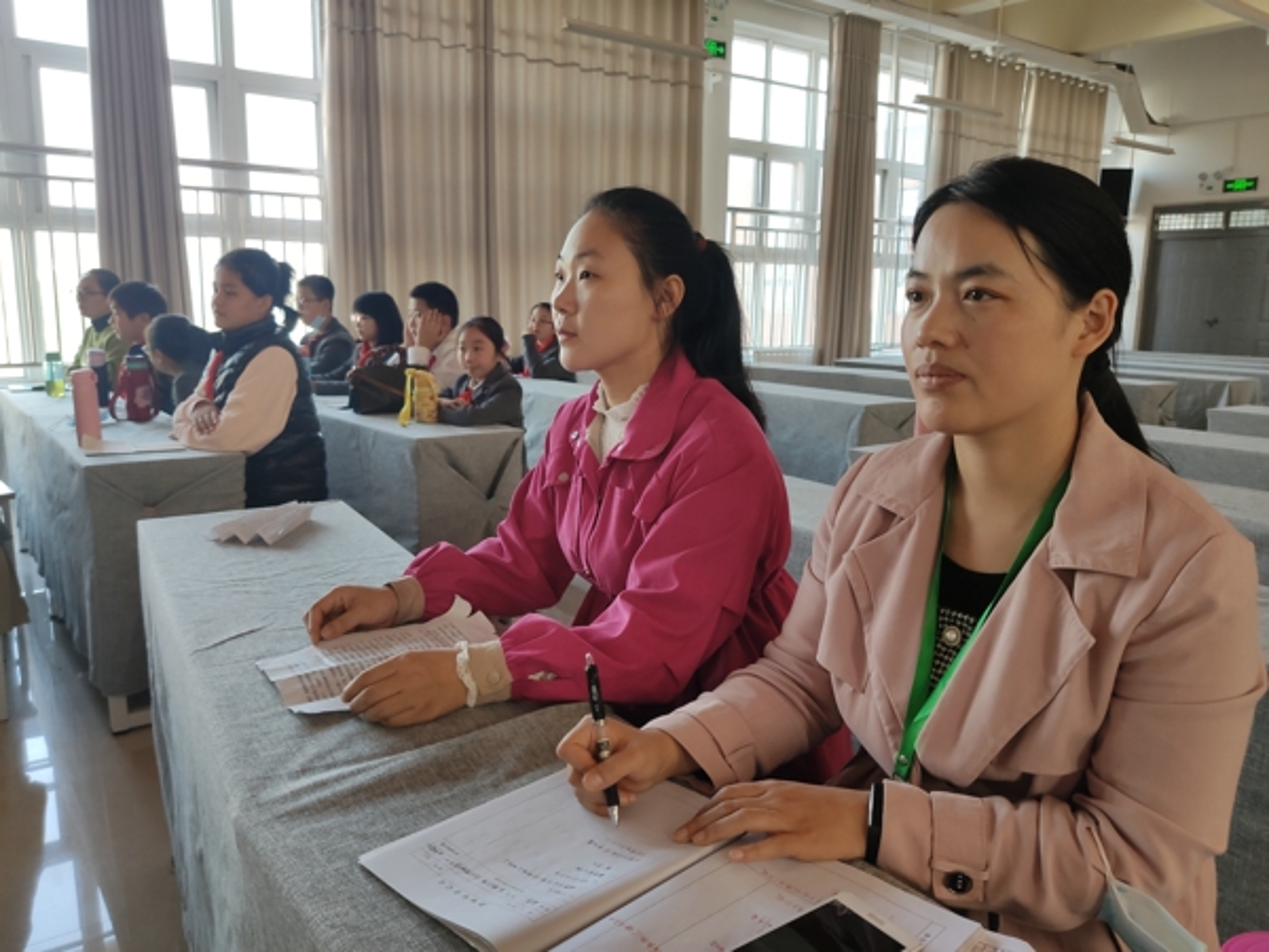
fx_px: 990
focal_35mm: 27
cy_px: 476
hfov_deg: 65.3
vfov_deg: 51.4
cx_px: 634
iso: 224
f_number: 1.75
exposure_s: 1/100
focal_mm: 4.75
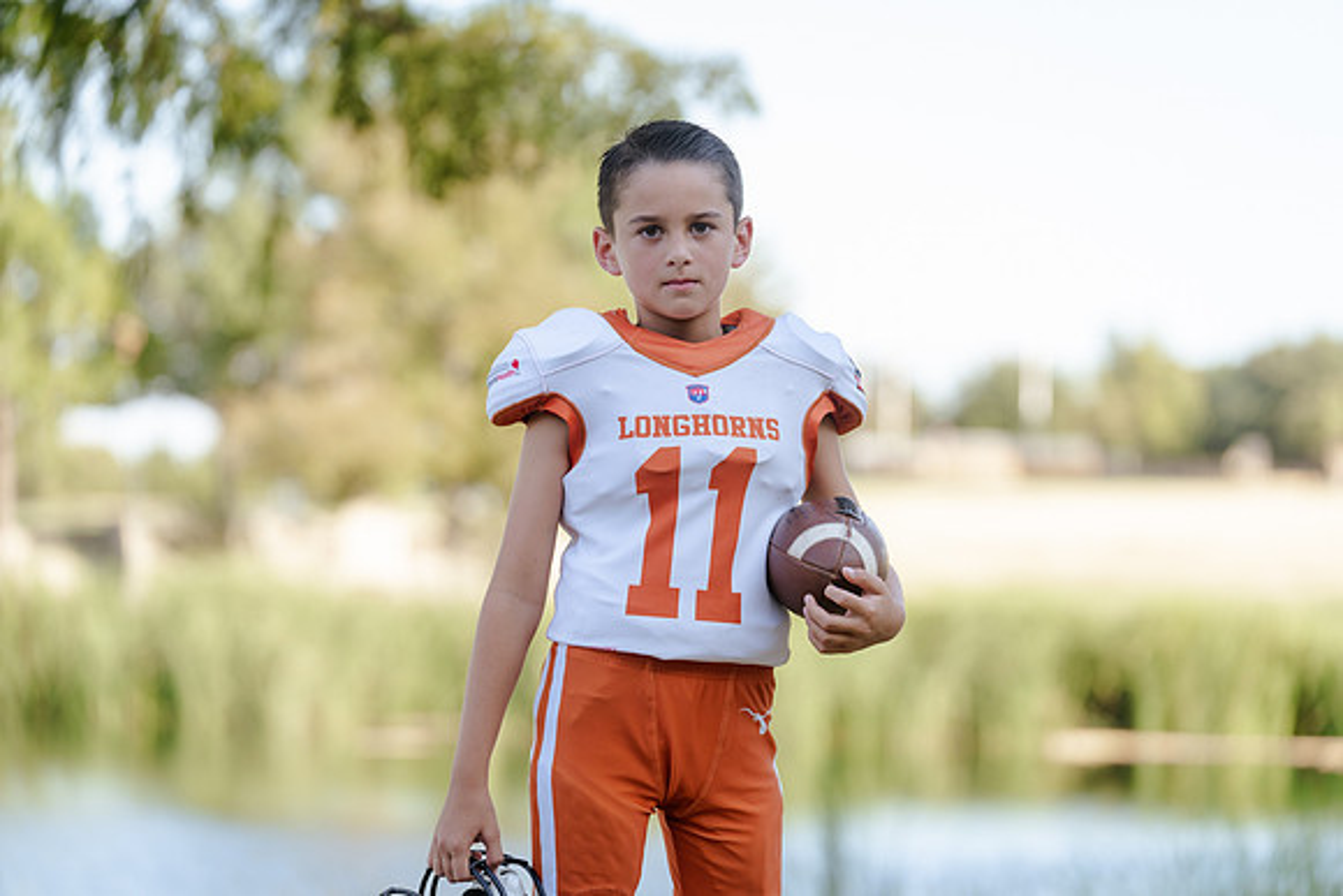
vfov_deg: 10.6
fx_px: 4813
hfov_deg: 15.9
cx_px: 672
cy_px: 448
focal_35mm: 129
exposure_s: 1/320
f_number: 3.2
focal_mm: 129
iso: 160
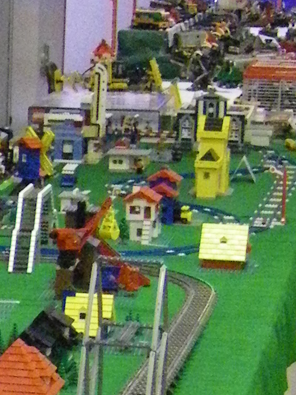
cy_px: 445
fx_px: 2155
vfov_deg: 10.3
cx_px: -350
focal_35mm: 189
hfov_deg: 7.5
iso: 800
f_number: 3.5
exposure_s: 1/15
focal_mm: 6.3
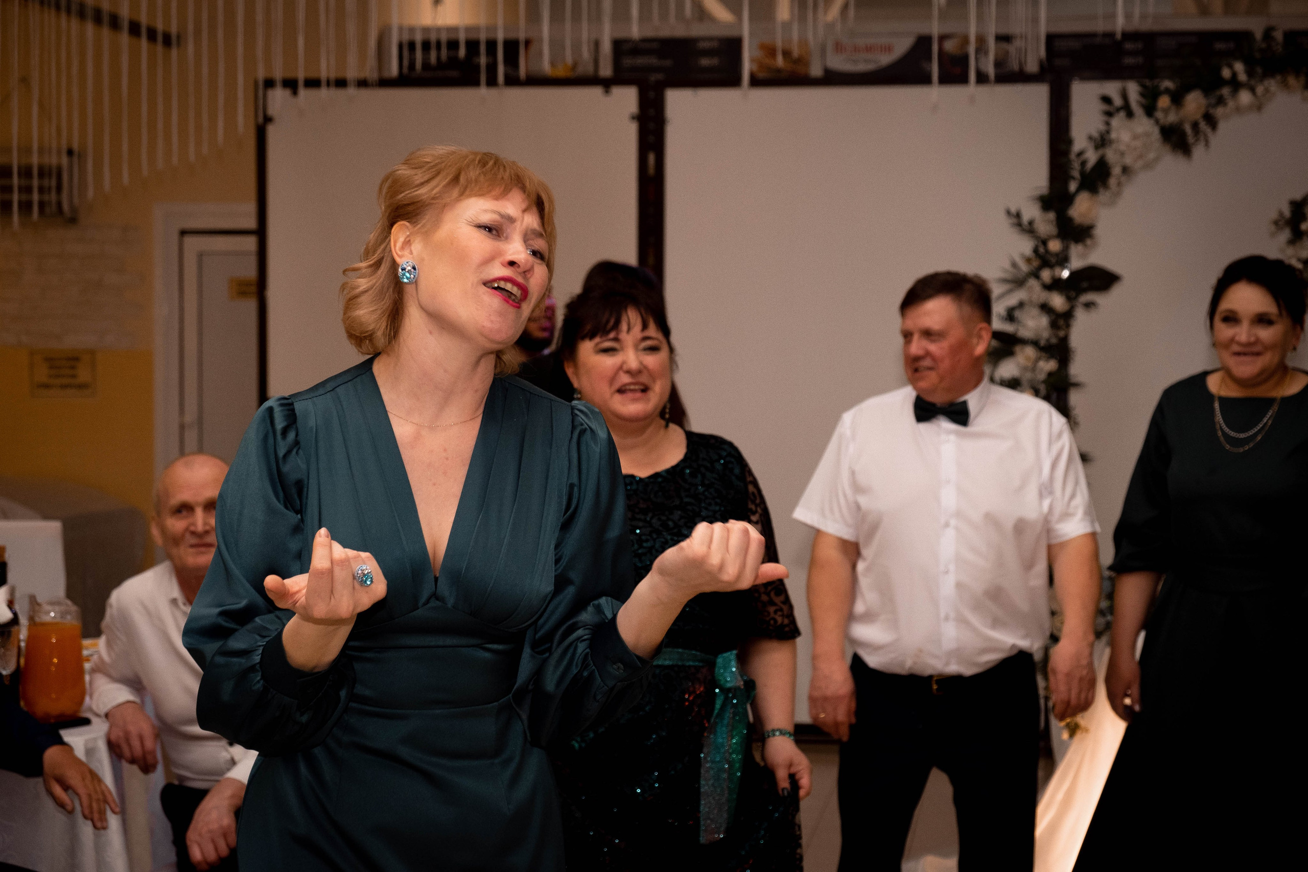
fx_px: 2652
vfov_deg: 18.7
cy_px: 436
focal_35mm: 73
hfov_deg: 27.7
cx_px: 654
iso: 1000
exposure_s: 1/200
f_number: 5
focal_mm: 48.4
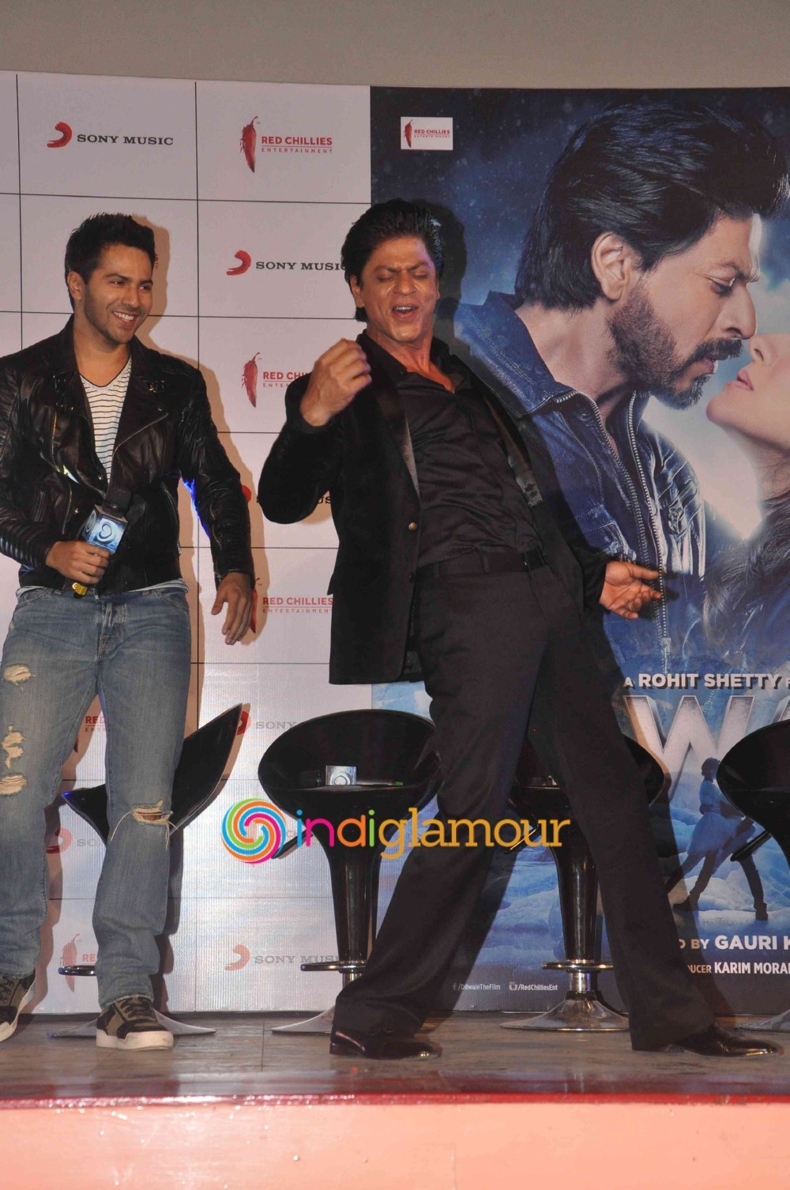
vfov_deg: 21.9
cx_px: 395
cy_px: 595
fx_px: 3069
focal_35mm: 93
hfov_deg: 14.7
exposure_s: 1/200
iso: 1250
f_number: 9
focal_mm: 62
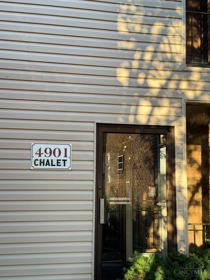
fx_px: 388
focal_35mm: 48
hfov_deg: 30.3
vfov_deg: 39.7
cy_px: 140
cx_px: 105
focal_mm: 6.76
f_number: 1.78
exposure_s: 1/351
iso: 64
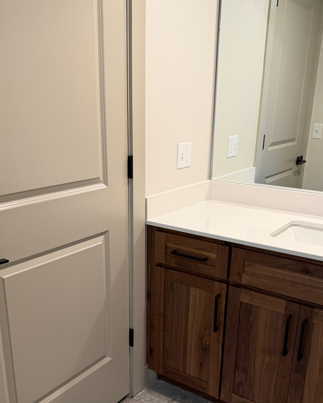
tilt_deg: -20.8
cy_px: 261
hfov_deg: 40.1
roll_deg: -0.1
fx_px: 442
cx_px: 174
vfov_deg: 48.4
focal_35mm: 37
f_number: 1.78
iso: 200
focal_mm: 6.76
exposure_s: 1/120
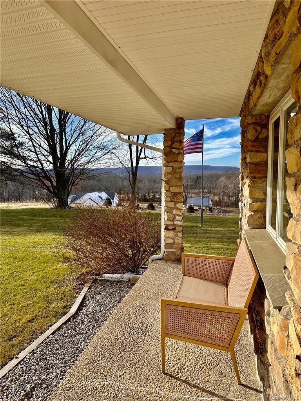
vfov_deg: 71.6
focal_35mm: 24
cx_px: 150
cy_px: 200
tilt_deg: -6.9
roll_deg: +0.4
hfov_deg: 56.8
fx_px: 278
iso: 80
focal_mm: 6.86
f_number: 1.78
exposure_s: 1/2469
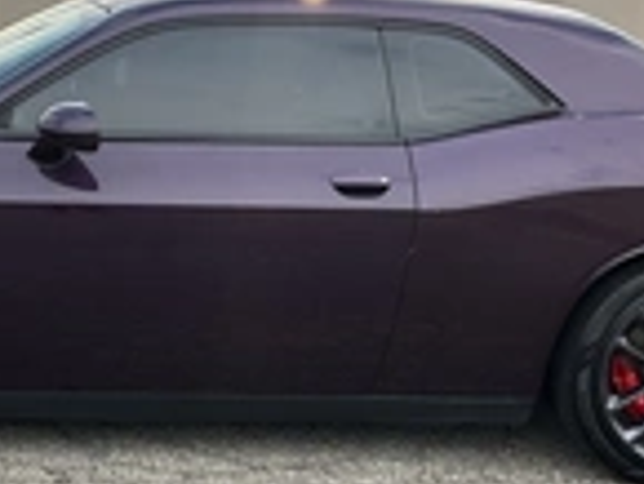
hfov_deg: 24.2
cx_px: 195
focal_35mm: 80
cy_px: 289
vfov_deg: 18.4
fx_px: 1490
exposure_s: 1/514
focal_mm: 3
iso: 25
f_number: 1.8
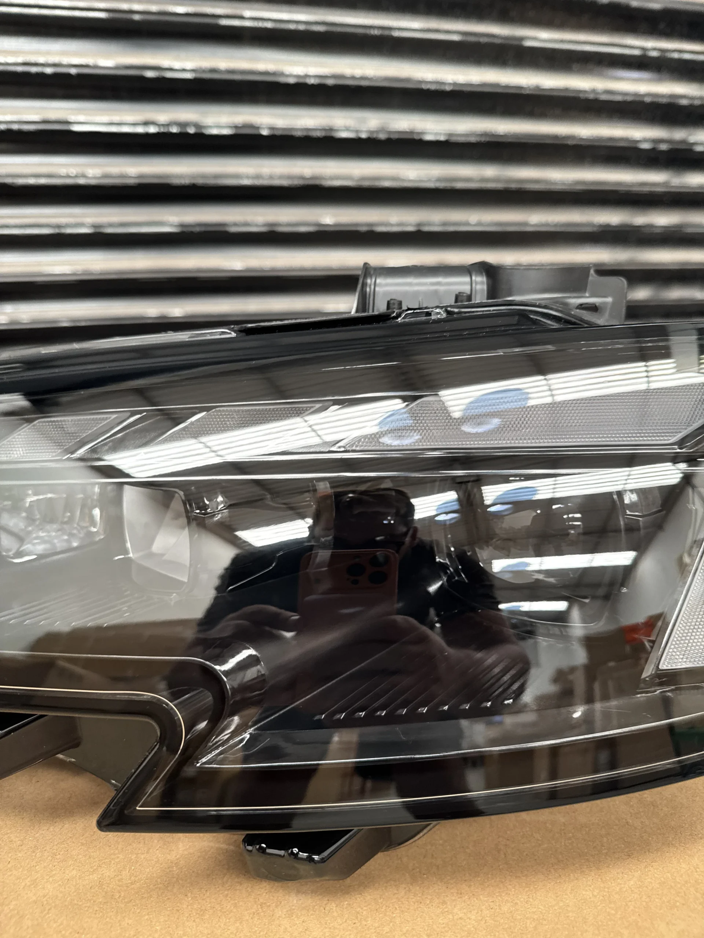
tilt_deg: -23.1
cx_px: 352
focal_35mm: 24
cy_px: 469
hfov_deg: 56.8
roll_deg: +0.6
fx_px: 651
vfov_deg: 71.6
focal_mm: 6.8
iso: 200
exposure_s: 1/60
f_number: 1.8
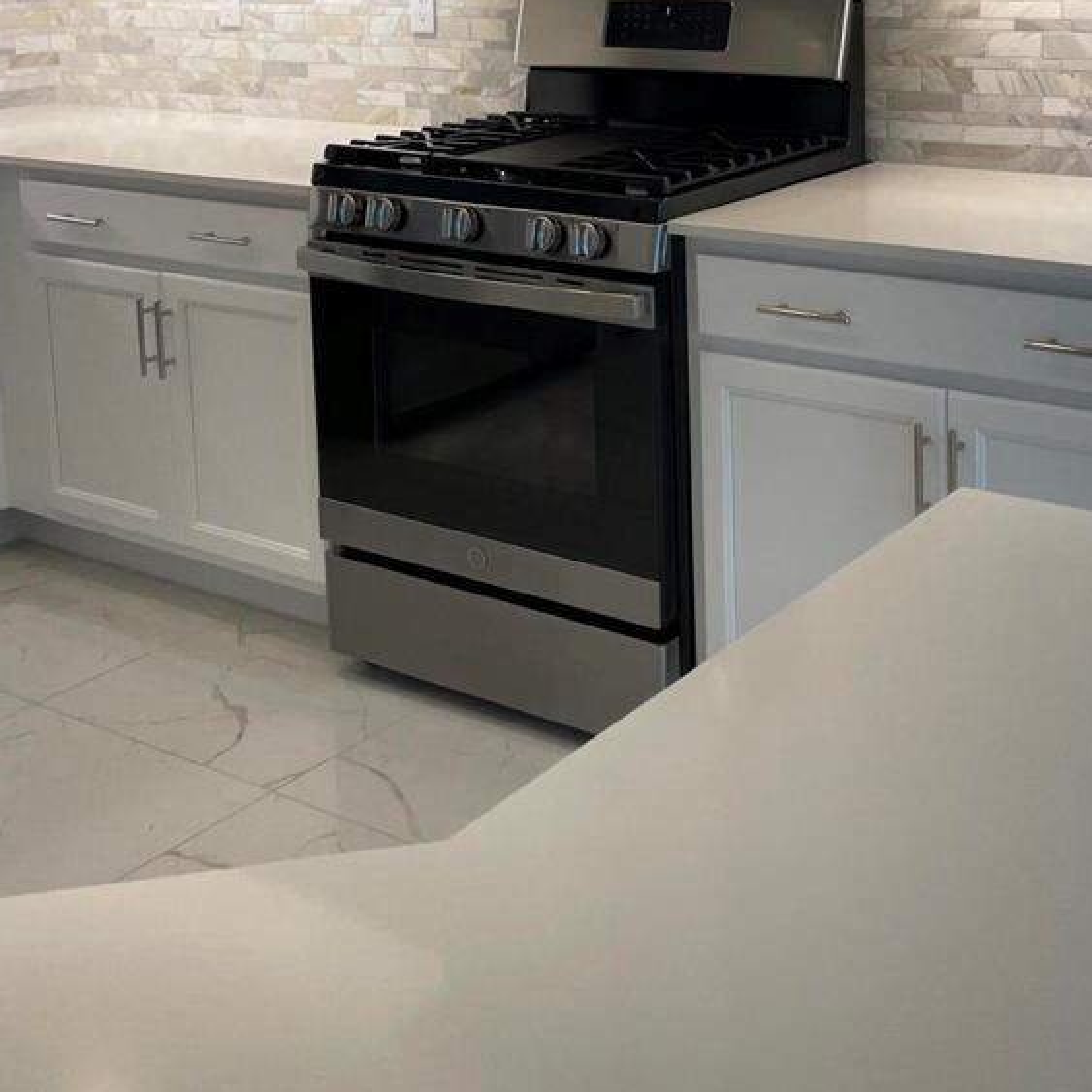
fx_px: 1749
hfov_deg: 34.4
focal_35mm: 49
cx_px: 702
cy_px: 153
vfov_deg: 33.2
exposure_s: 1/136
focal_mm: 4.2
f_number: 1.6
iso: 32
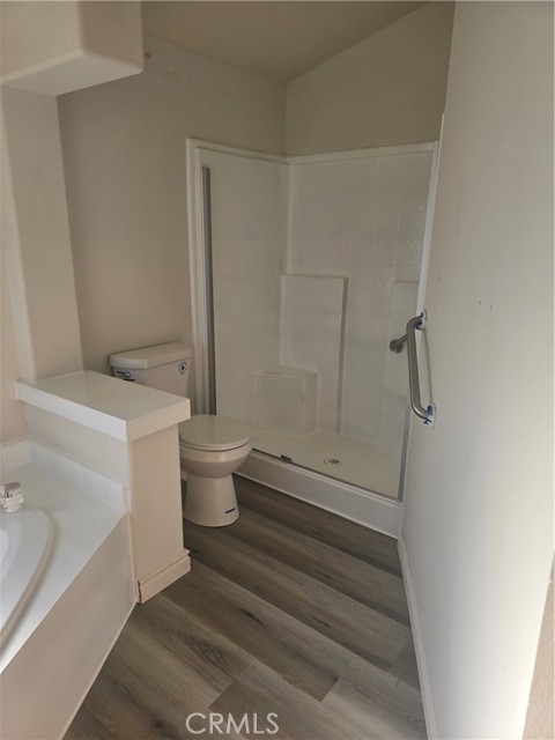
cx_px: 278
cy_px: 370
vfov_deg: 73.9
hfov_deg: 58.9
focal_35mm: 23
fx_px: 492
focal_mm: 6.3
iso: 20
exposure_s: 1/180
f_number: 1.7
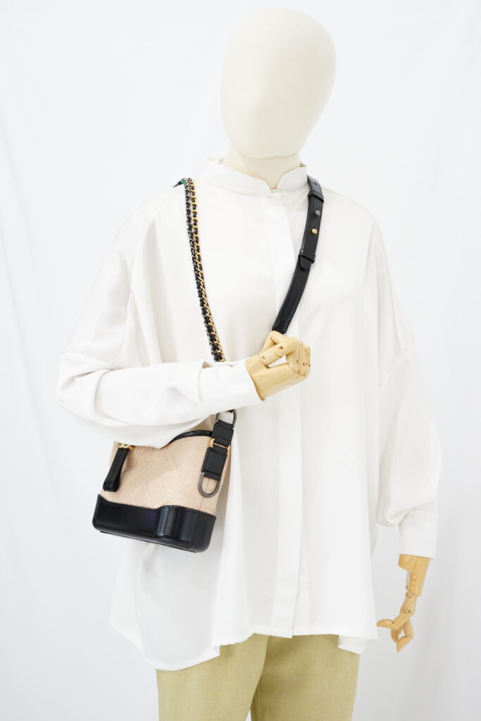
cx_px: 240
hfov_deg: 27.0
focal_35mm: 50
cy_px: 360
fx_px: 1002
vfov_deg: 39.6
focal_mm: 50
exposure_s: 1/8
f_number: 6.3
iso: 640
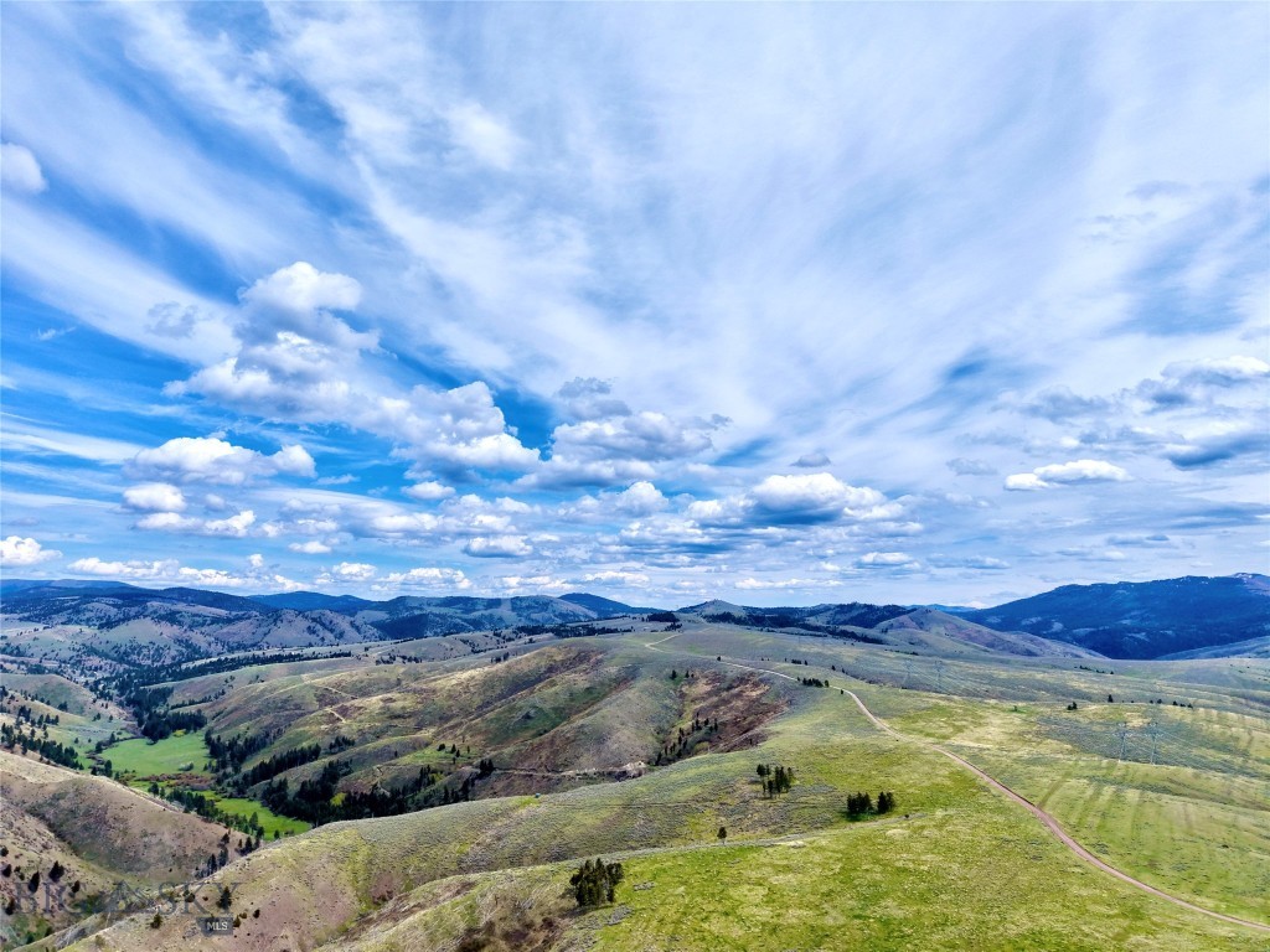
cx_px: 635
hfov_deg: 71.6
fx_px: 881
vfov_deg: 56.8
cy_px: 476
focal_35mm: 24
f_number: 1.8
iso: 200
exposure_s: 1/6400
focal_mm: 8.67
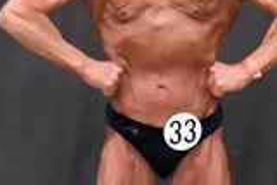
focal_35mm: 903
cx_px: 581
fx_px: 6954
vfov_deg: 1.5
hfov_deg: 2.3
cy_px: 147
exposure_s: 1/400
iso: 6400
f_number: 5.6
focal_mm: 125
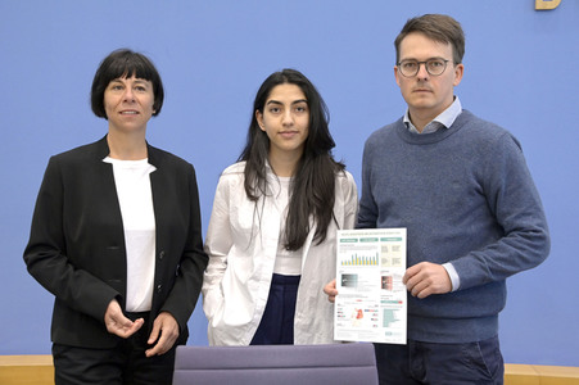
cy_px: 192
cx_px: 290
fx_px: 771
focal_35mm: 48
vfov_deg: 28.0
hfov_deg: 41.1
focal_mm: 48
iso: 4000
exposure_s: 1/500
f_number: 5.6
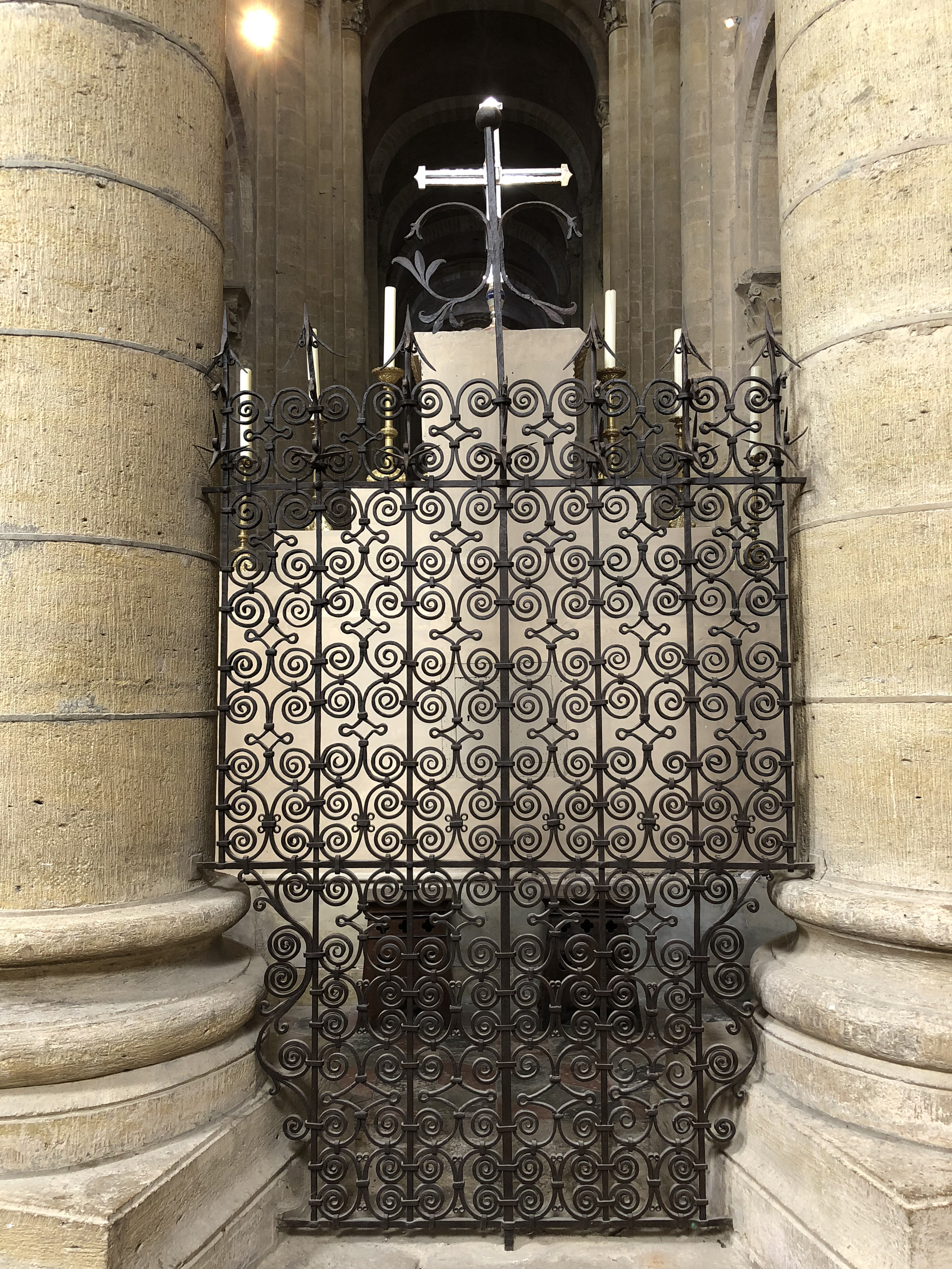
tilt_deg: +5.1
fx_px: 1027
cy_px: 634
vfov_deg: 63.4
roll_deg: +0.5
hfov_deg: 49.7
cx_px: 476
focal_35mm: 28
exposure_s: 1/17
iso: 40
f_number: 1.8
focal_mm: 4
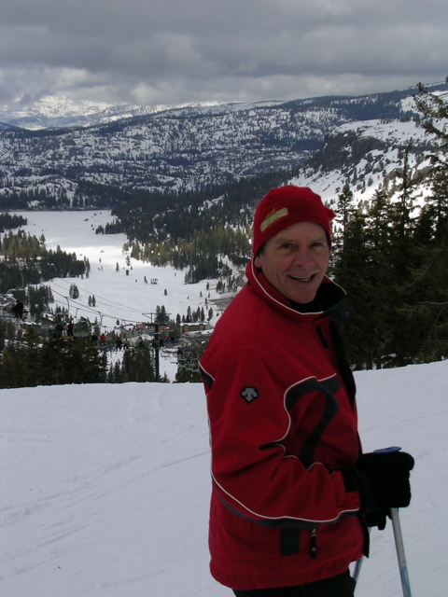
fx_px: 1156
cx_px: 224
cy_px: 298
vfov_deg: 29.0
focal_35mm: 67
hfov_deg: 21.9
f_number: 3.6
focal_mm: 10.2
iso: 50
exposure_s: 1/1241
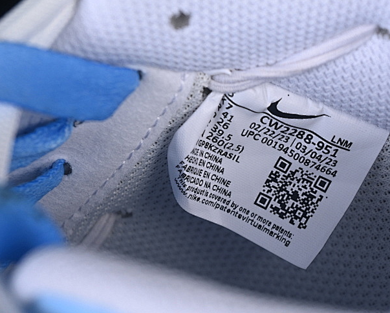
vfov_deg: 12.2
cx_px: 294
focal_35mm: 126
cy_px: 185
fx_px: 1455
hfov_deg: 15.2
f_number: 7.1
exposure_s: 1/80
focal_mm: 50
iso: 160
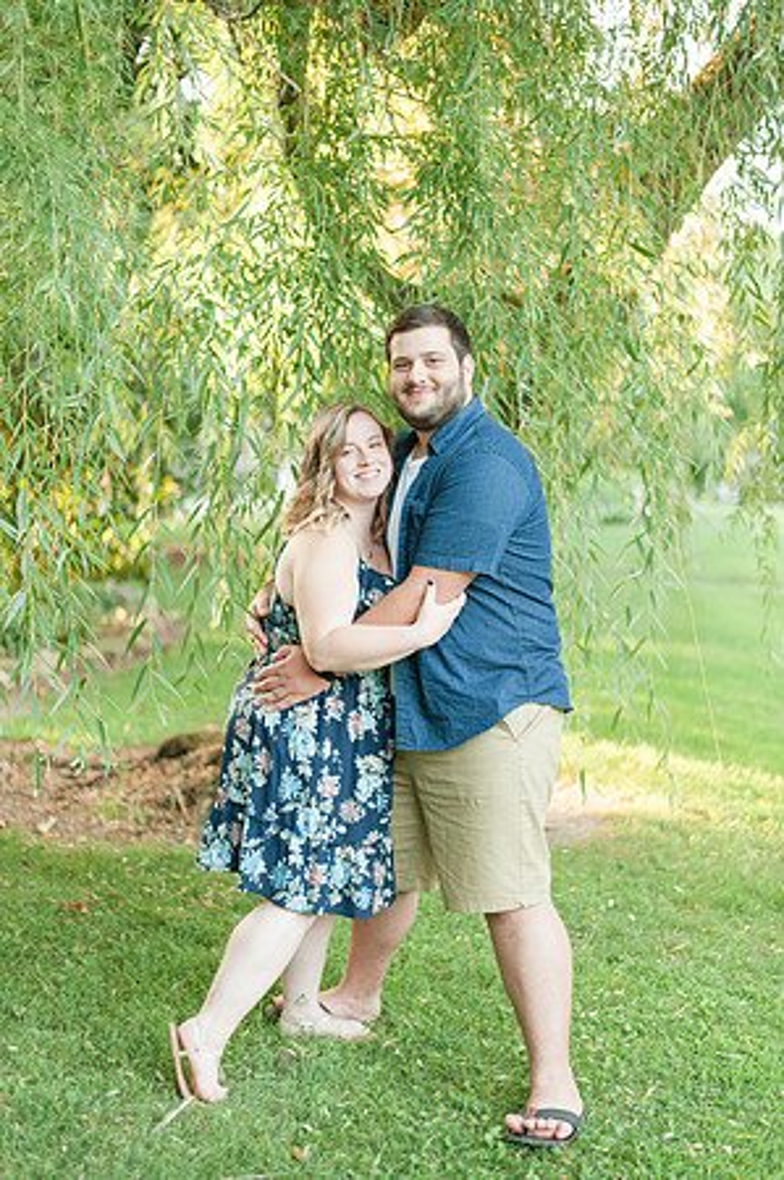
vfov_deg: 39.6
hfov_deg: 26.9
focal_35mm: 50
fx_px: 1637
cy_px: 590
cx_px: 392
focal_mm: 50
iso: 640
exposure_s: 1/500
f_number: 1.8
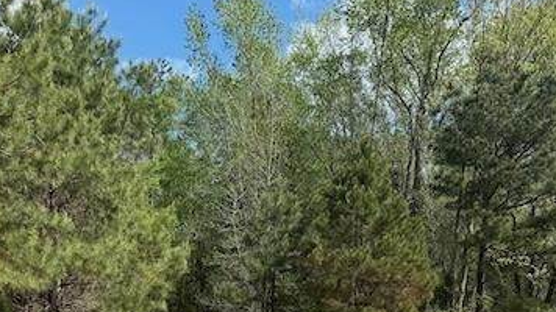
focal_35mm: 47
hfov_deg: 42.8
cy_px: 357
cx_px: 161
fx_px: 693
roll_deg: -1.6
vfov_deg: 23.6
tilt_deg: -3.0
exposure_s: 1/3096
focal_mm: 6.76
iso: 80
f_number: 1.78
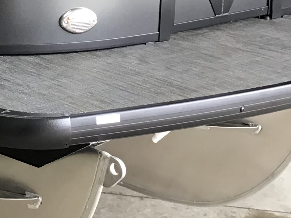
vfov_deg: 13.5
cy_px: -52
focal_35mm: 106
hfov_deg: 17.6
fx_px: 891
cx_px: -66
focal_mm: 3.3
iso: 50
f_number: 2.4
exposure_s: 1/30
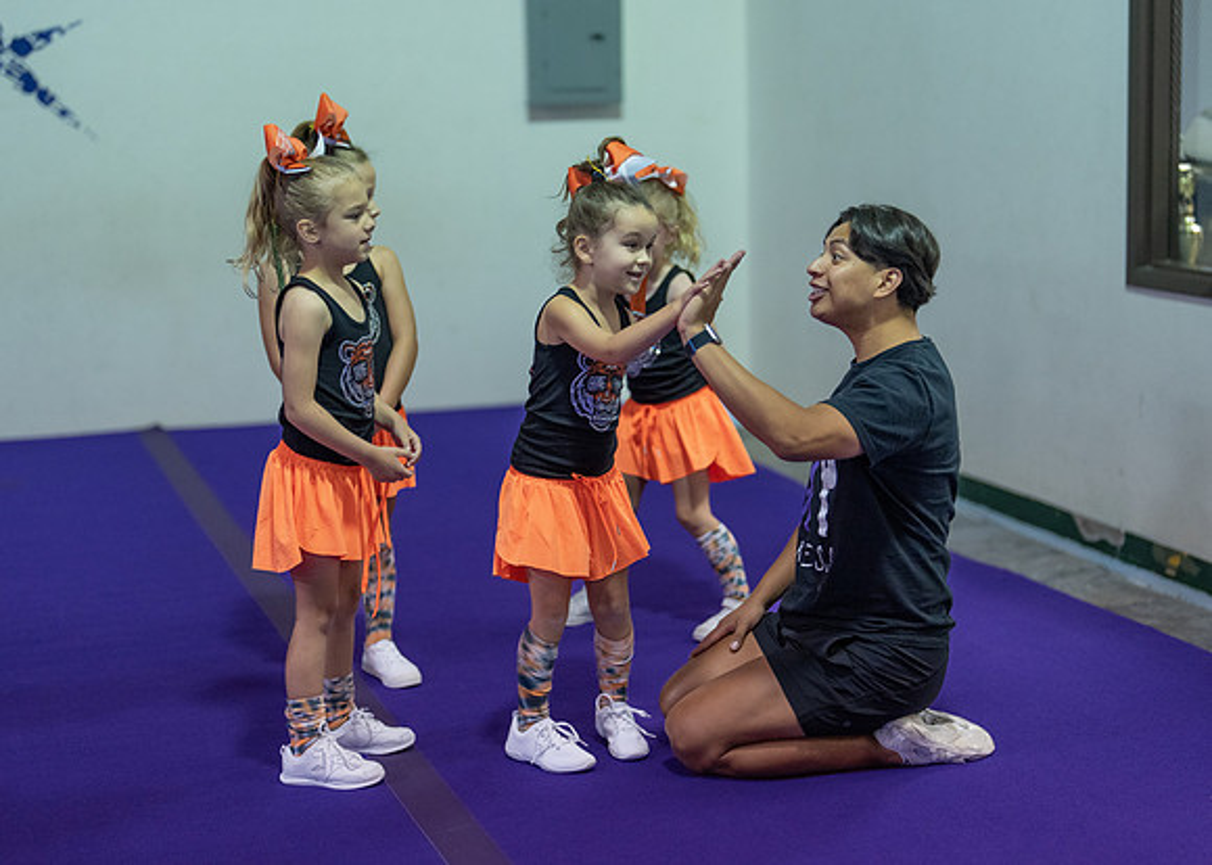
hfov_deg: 31.0
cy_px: 400
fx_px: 2188
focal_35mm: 64
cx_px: 604
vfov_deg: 22.4
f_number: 1.2
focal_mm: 50
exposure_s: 1/640
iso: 1250
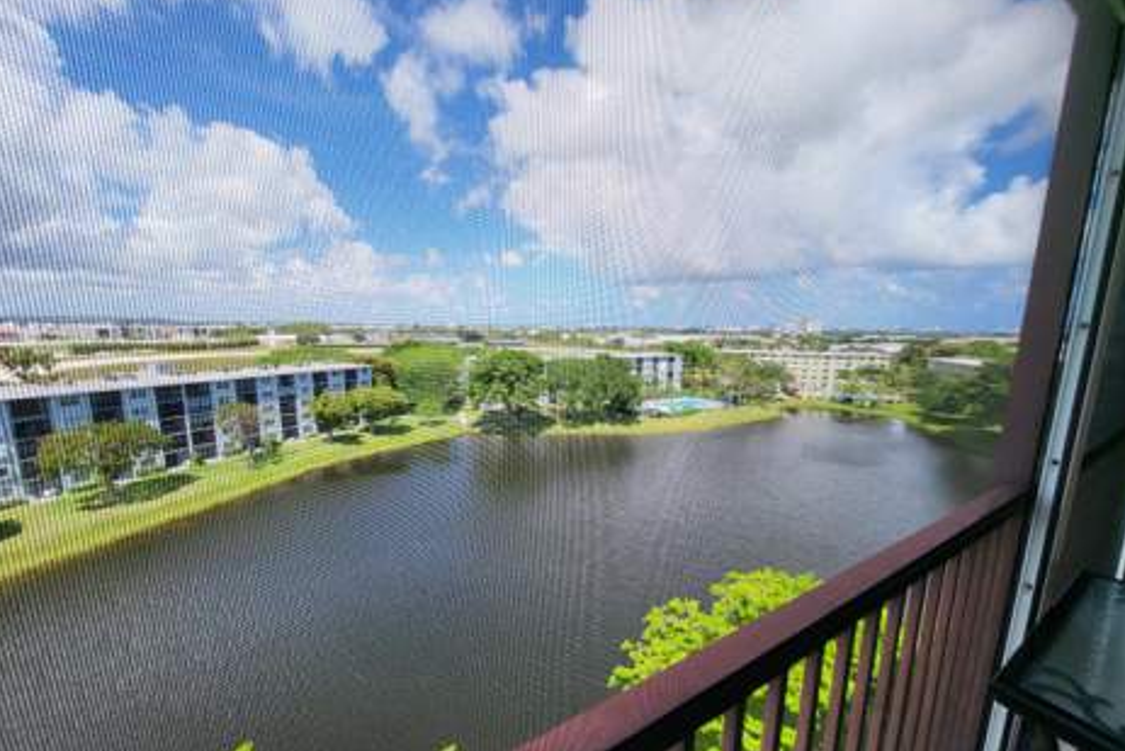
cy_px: 412
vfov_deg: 81.0
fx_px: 438
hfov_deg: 104.2
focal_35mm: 14
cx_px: 566
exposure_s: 1/598
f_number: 2.2
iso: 32
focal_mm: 1.74
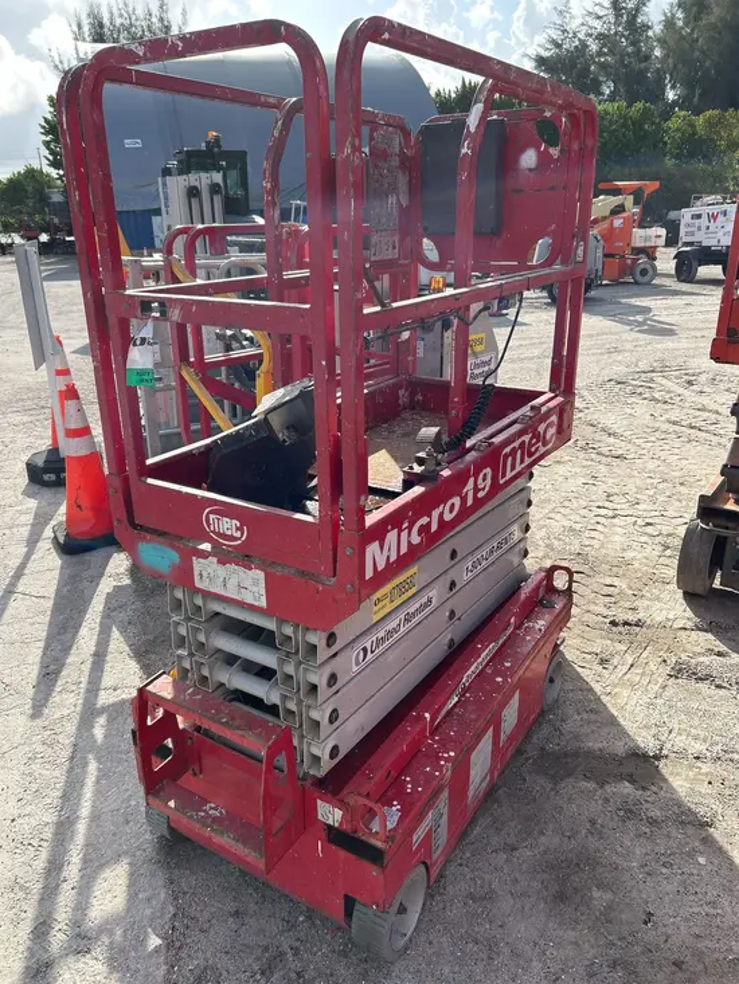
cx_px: 370
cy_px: 492
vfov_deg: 67.3
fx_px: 740
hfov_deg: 53.1
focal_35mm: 26
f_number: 1.5
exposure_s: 1/2083
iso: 50
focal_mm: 5.7
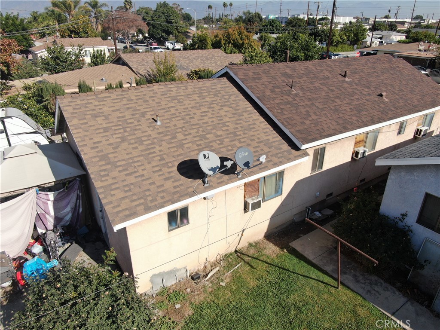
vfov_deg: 56.8
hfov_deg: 71.6
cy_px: 165
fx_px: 305
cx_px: 220
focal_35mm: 24
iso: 100
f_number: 2.8
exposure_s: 1/1250
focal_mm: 4.39
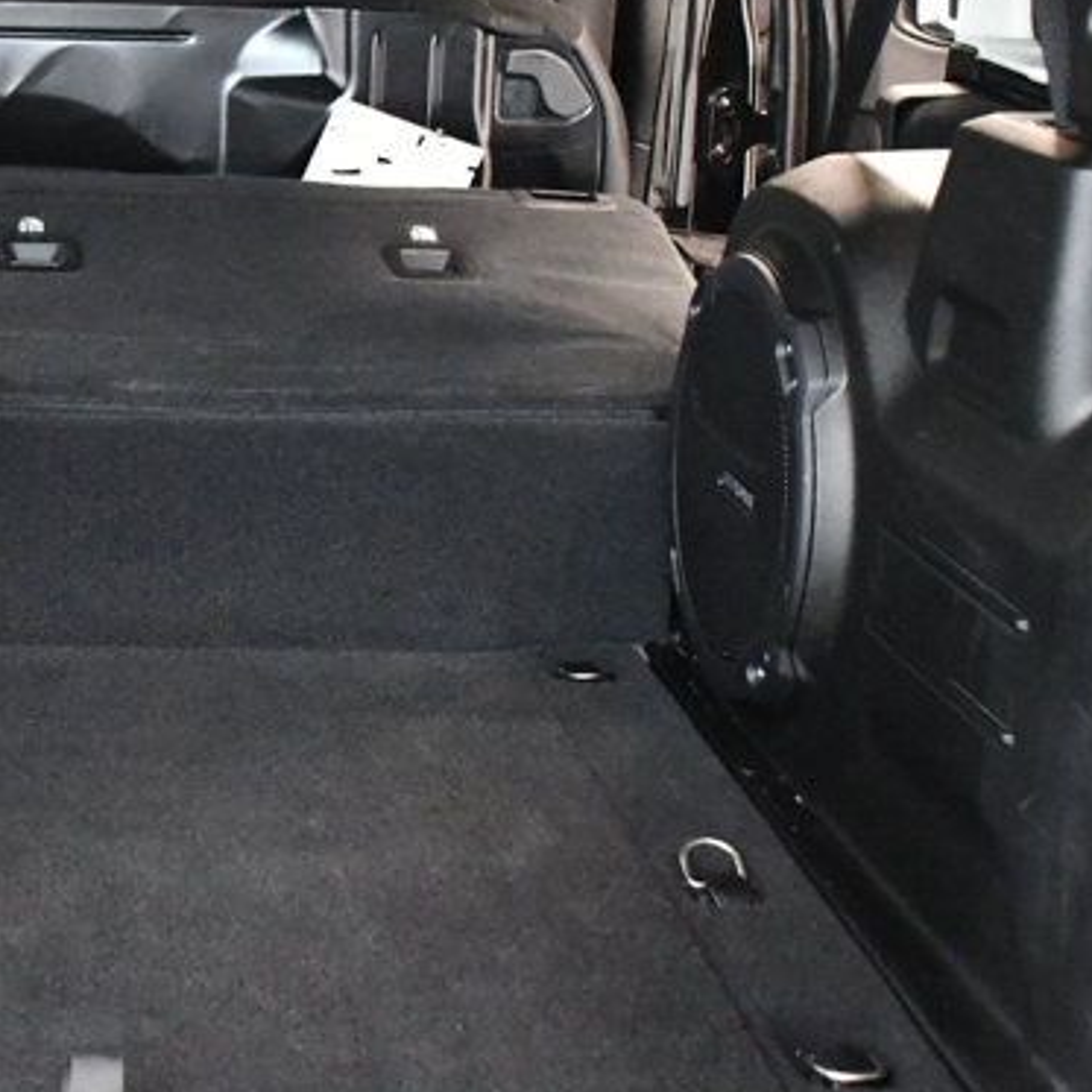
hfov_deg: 23.8
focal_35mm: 70
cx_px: 44
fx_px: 2498
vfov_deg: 24.5
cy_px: 369
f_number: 3.5
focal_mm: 20
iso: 10000
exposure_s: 1/60
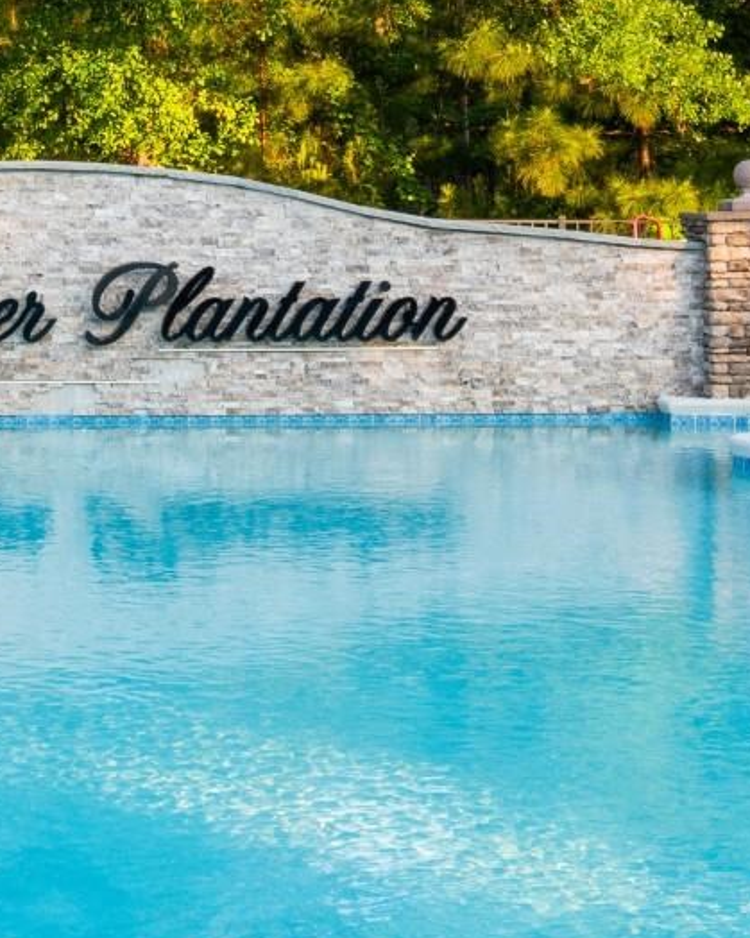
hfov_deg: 17.3
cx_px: 34
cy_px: 183
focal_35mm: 87
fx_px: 2415
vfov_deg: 21.7
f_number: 6.3
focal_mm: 20
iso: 100
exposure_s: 1/125
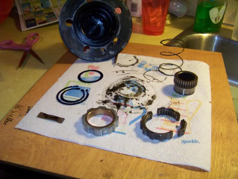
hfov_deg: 51.4
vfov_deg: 39.7
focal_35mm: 36
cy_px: 90
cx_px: 119
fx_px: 248
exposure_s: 1/30
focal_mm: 5.85
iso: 200
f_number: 2.8
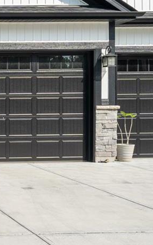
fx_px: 427
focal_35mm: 64
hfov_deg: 16.4
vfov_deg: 31.9
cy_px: 105
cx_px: -135
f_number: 8
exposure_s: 1/250
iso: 160
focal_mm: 18
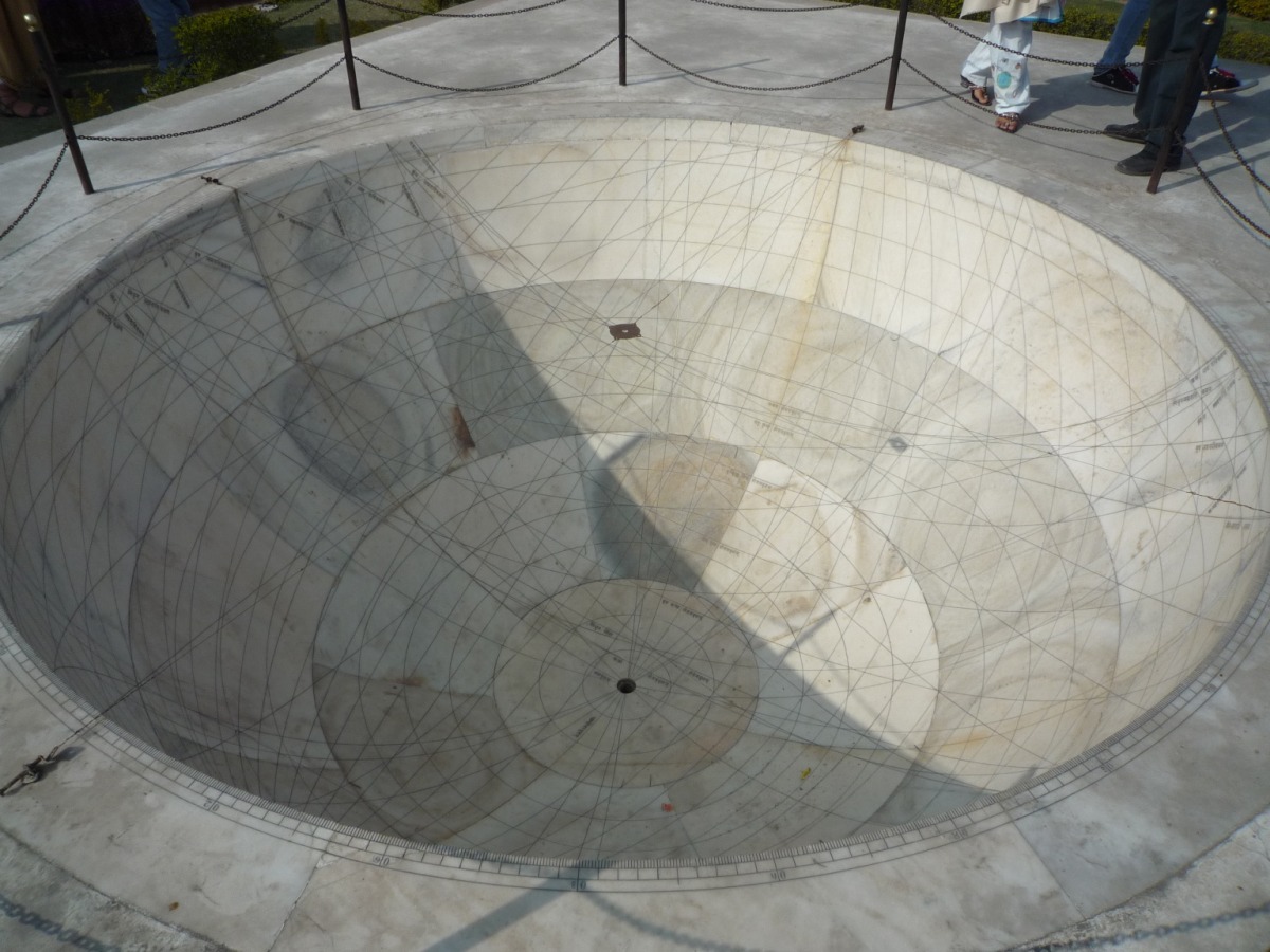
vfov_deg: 54.9
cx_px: 635
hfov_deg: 69.4
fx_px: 917
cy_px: 476
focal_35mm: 25
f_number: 5.6
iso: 100
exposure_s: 1/800
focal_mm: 4.4
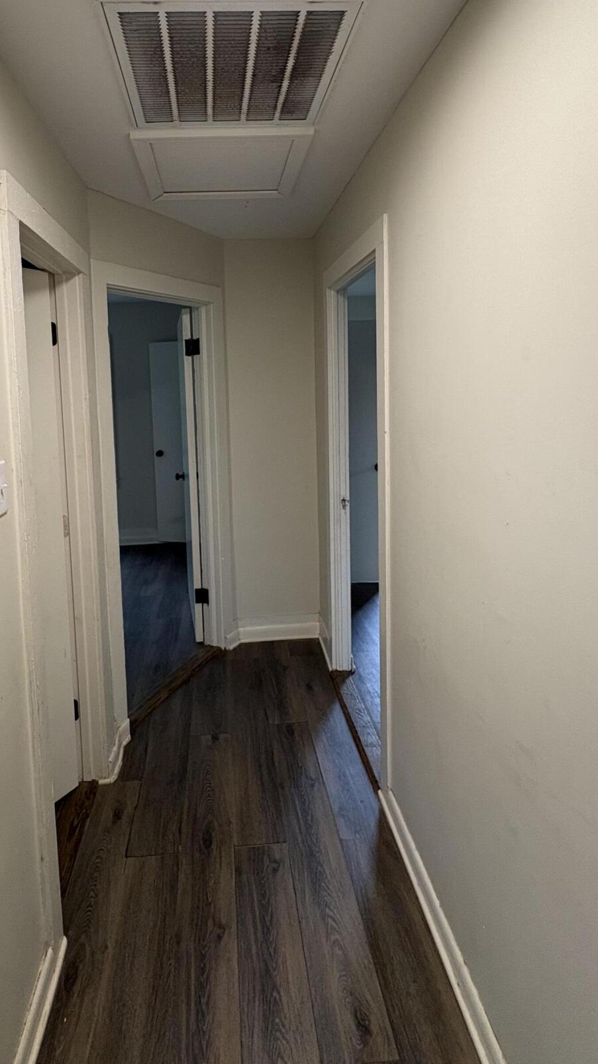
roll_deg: +1.1
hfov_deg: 57.9
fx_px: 536
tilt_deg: -4.2
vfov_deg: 88.5
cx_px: 243
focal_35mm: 19
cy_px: 428
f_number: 2.2
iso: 250
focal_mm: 2.22
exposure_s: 1/60
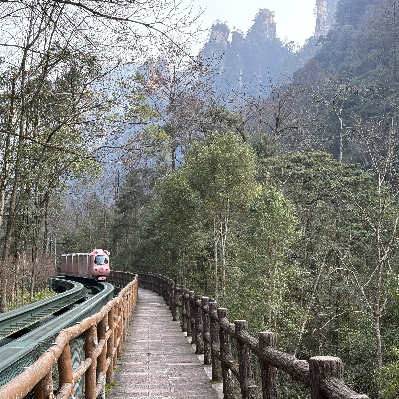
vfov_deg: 27.7
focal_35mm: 62
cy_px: 198
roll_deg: +0.6
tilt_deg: +1.2
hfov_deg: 27.7
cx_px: 164
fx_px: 809
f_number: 1.6
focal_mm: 5.96
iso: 50
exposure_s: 1/300
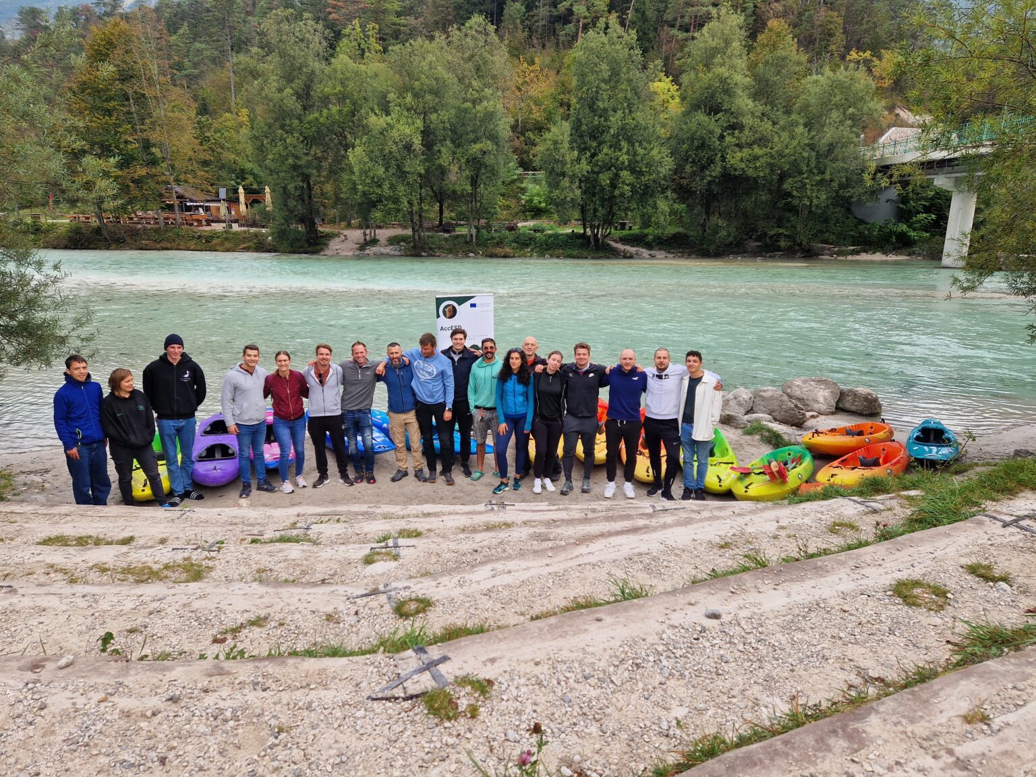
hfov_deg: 73.9
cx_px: 518
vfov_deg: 58.9
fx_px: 688
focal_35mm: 23
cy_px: 388
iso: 50
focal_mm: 5.4
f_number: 1.8
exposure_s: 1/351
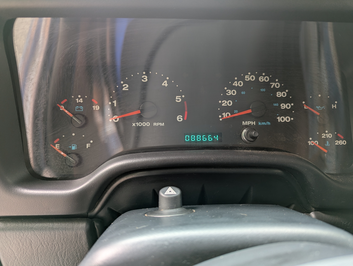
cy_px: 133
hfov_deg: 71.5
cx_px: 176
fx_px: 245
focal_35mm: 24
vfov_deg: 56.9
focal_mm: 6.81
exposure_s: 1/23.8
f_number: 1.85
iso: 47
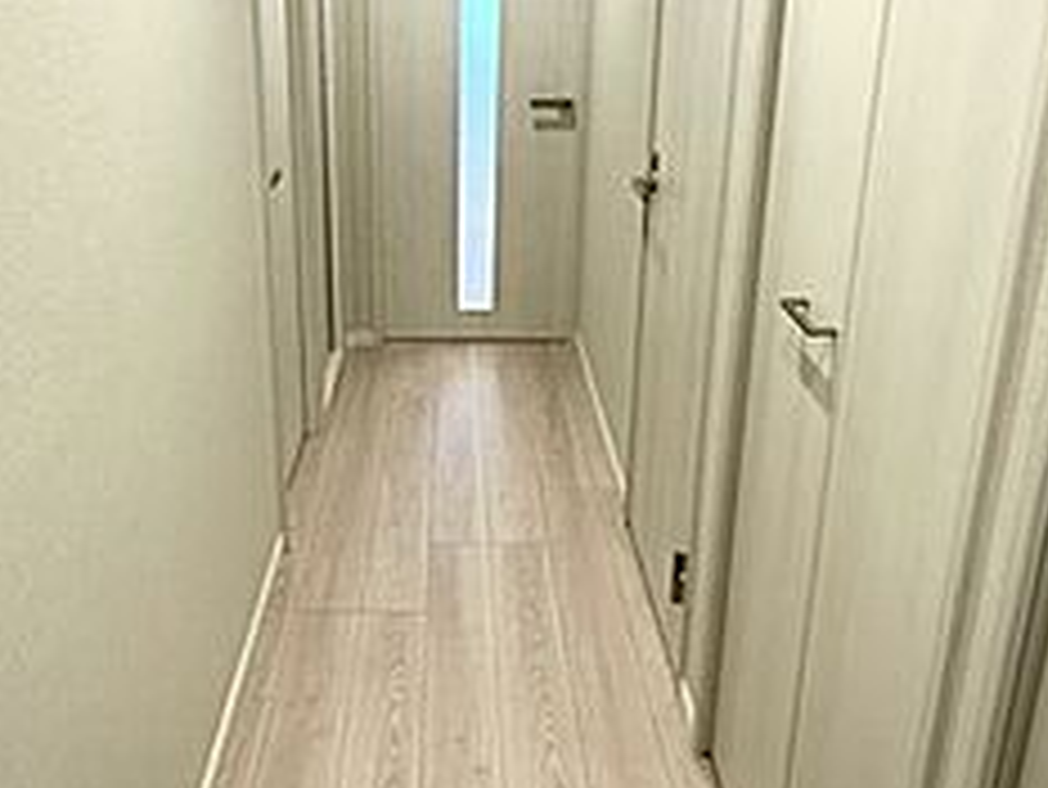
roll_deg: +0.1
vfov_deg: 39.5
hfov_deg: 51.1
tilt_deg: -18.7
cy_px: 315
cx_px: 445
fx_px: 1090
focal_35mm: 36
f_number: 2.2
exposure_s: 1/100
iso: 250
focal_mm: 2.22
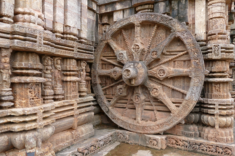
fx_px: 170
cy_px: 78
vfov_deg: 49.6
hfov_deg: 69.4
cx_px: 120
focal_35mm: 26
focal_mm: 9.12
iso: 125
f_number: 2.8
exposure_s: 1/250
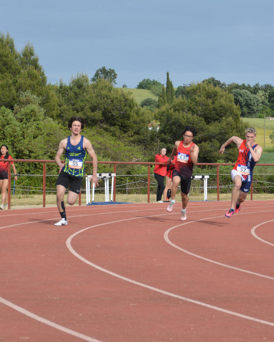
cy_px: 171
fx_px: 1608
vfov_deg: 12.2
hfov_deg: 9.7
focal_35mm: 159
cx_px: 163
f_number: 8
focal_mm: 75
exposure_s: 1/200
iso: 100
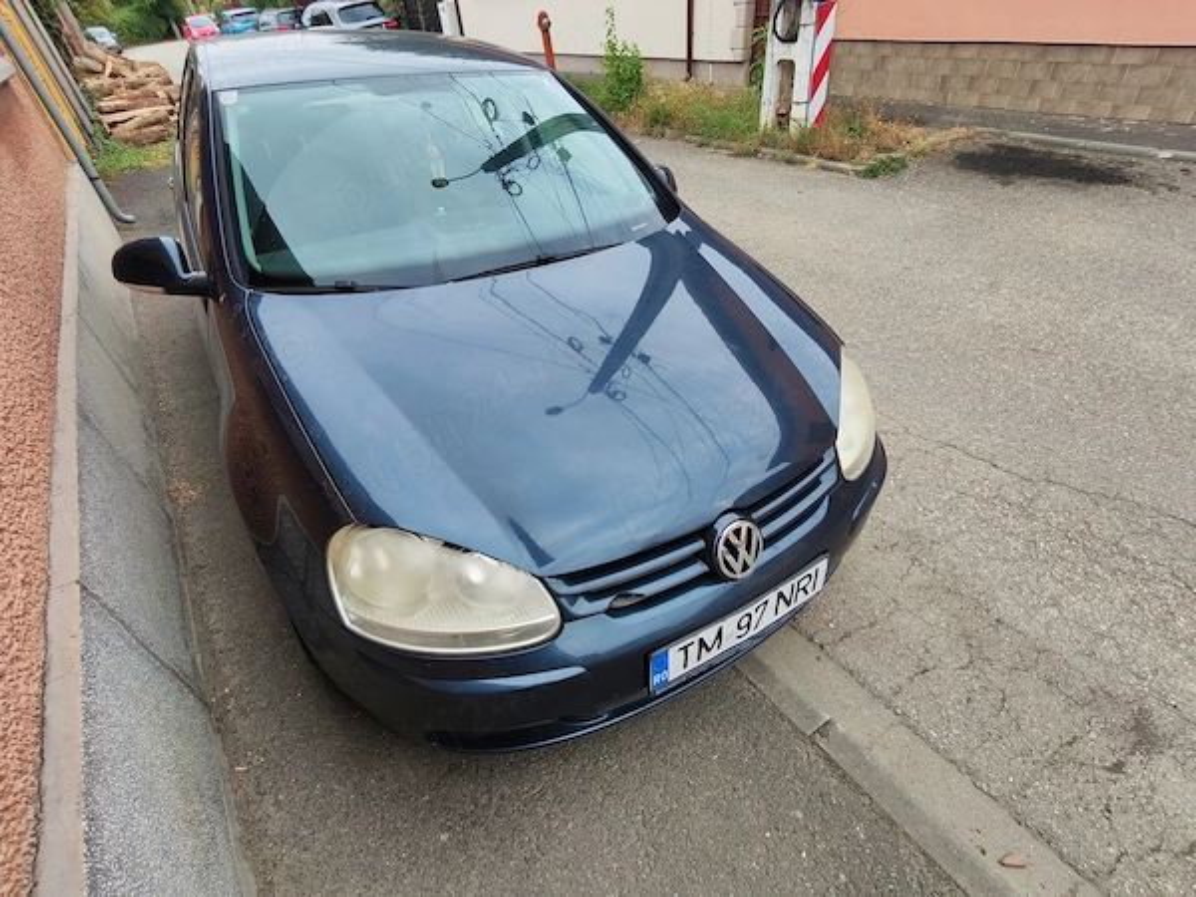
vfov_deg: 74.7
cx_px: 598
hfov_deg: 91.0
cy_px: 448
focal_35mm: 17
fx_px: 587
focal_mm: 1.96
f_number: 2.2
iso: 50
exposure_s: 1/210
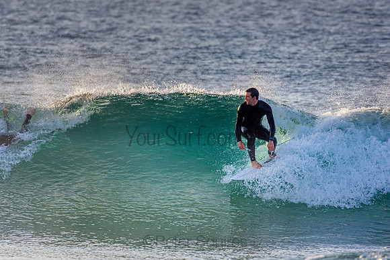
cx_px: 195
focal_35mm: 750
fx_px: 8127
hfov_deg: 2.7
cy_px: 130
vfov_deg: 1.8
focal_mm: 500
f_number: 5.6
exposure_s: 1/1250
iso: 500
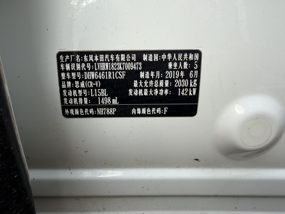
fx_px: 198
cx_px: 142
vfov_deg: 56.8
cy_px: 107
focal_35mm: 24
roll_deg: +1.2
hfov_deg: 71.6
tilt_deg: -19.1
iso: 40
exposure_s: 1/179
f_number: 2.2
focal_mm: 2.22
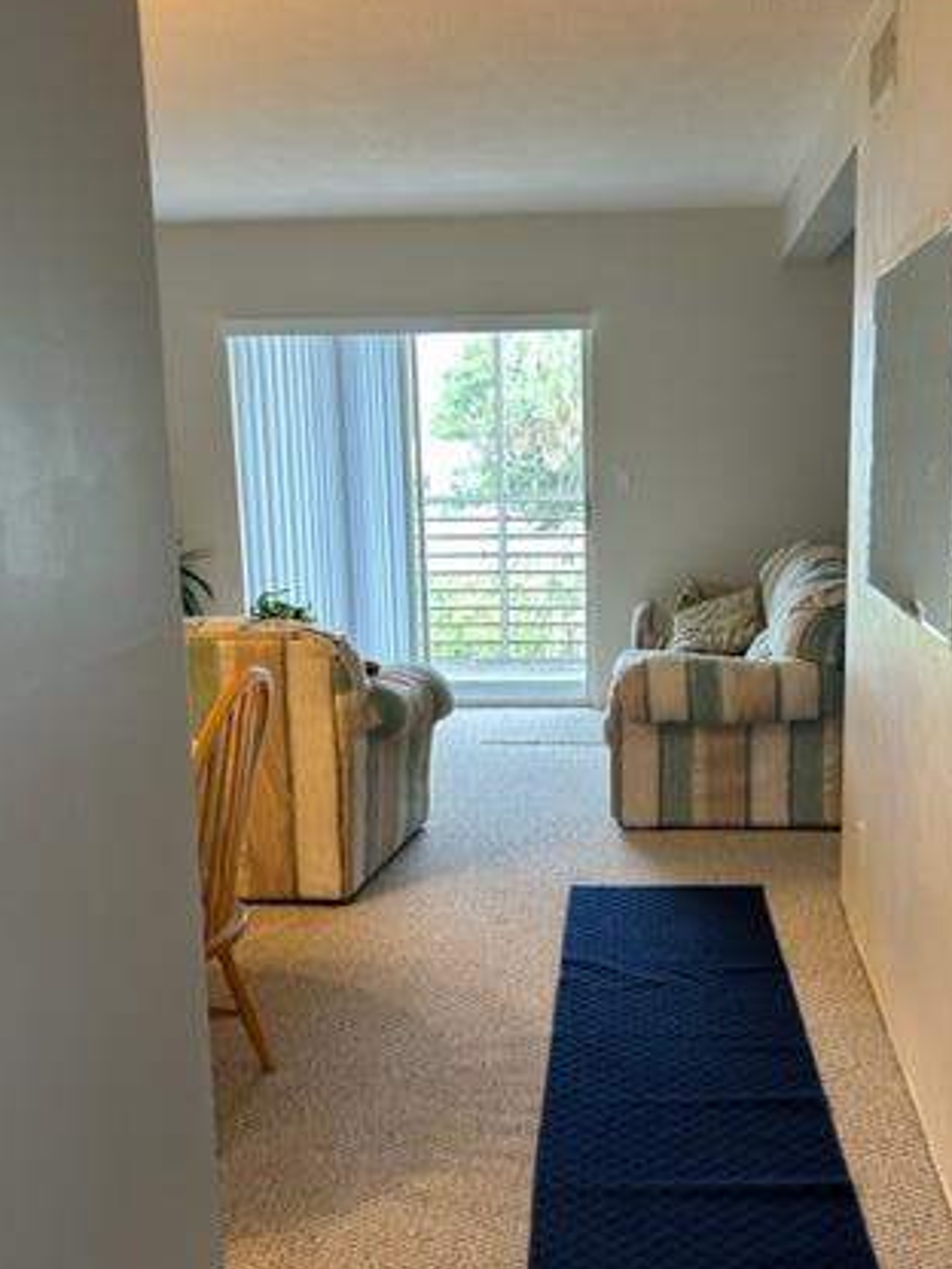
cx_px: 577
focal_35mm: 40
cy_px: 696
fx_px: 1467
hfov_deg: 35.8
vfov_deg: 46.7
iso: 80
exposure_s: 1/60
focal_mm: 5.7
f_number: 1.5
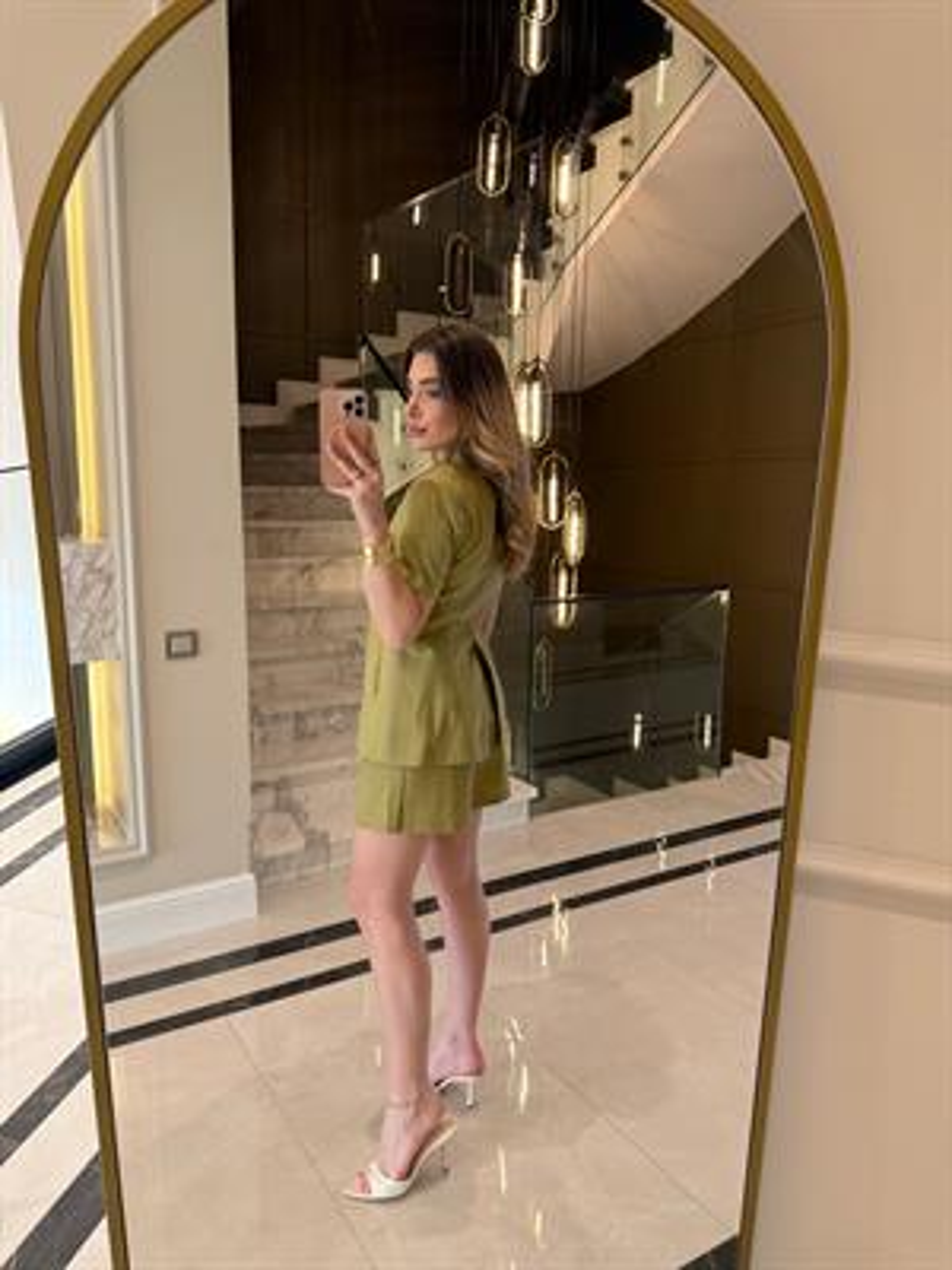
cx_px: 476
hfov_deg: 56.8
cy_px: 635
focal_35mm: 24
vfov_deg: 71.6
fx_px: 880
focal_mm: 6.76
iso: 200
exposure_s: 1/105
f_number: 1.78
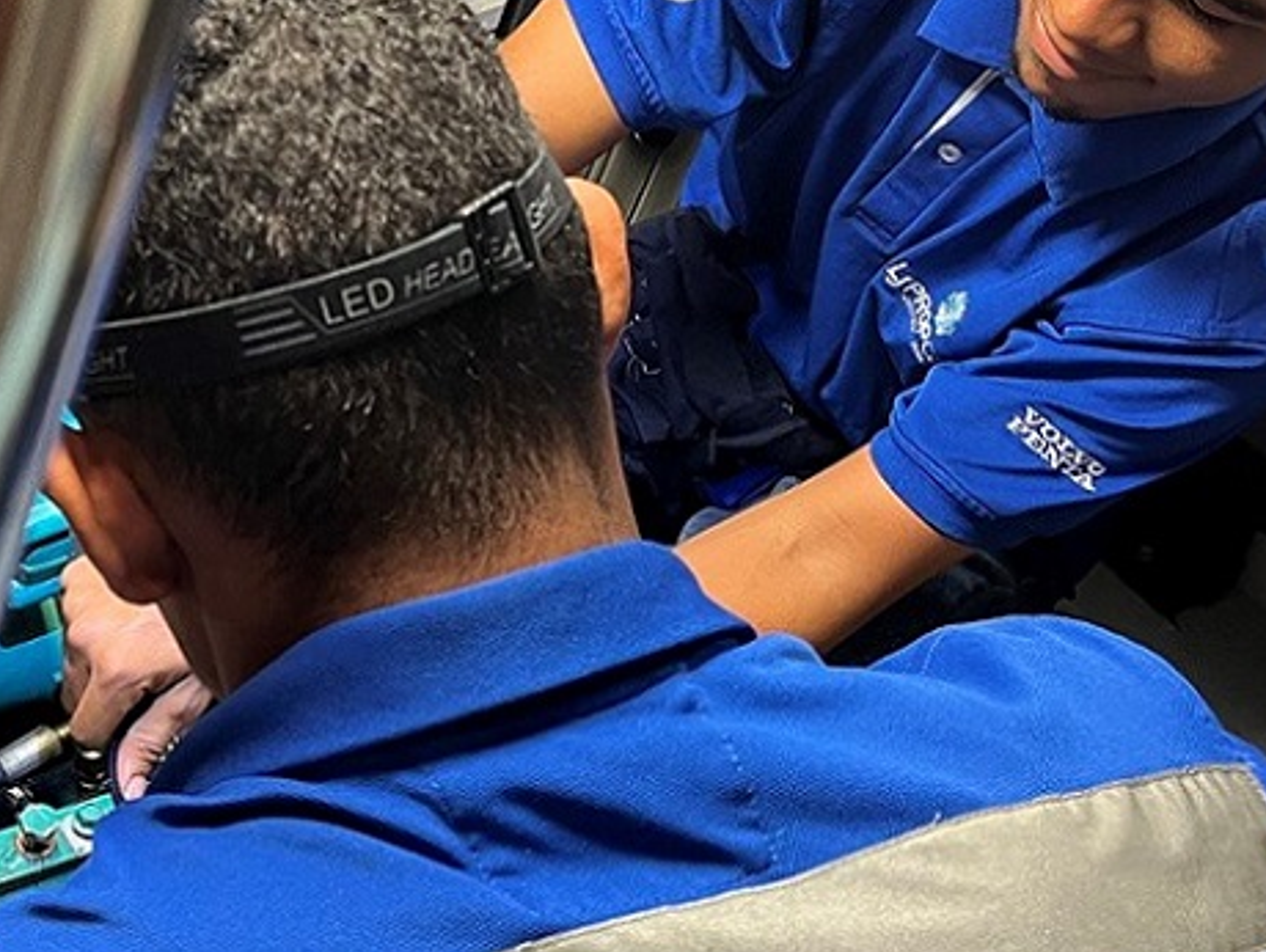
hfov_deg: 33.9
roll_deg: +4.4
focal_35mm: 55
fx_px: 2014
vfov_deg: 26.1
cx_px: 259
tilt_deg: -37.7
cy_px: 194
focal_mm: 5.1
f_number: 1.6
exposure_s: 1/60
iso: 320
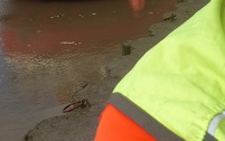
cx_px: 167
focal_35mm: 82
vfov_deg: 14.7
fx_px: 503
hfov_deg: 24.9
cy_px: -79
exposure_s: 1/800
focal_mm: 4.3
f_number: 4
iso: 100
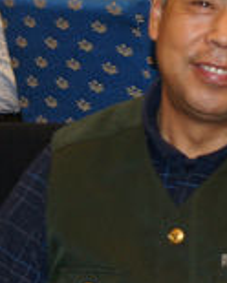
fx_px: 2137
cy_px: 76
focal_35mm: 254
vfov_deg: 7.6
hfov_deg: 6.0
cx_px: 320
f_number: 5.6
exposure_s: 1/60
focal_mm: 35
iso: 800
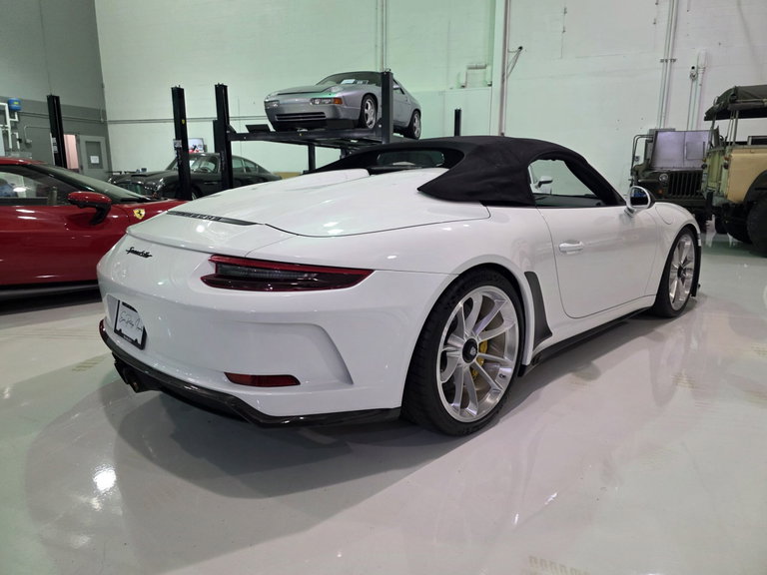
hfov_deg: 73.9
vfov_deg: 58.9
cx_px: 384
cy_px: 288
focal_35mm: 23
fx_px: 510
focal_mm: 6.3
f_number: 1.7
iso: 400
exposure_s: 1/120
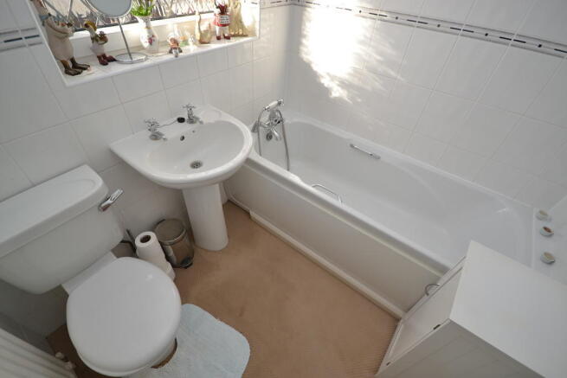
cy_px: 189
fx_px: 236
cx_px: 284
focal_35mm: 15
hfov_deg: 100.4
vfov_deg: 77.4
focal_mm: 10
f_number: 5.6
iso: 160
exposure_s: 1/125
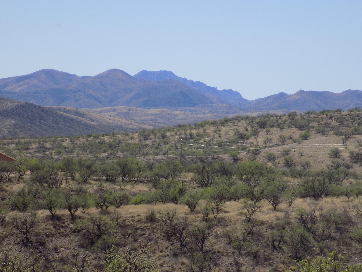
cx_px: 181
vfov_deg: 8.8
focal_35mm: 168
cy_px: 136
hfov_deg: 11.8
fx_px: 1757
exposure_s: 1/500
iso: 80
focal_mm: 29.9
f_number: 5.3
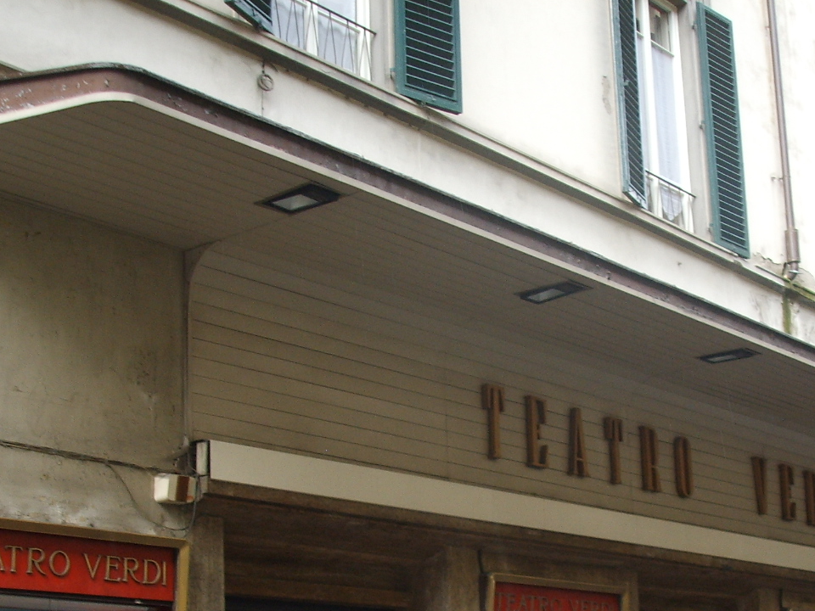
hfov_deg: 29.7
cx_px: 530
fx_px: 1530
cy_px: 503
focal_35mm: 65
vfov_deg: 22.2
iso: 83
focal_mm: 6.6
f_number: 3.5
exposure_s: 1/90
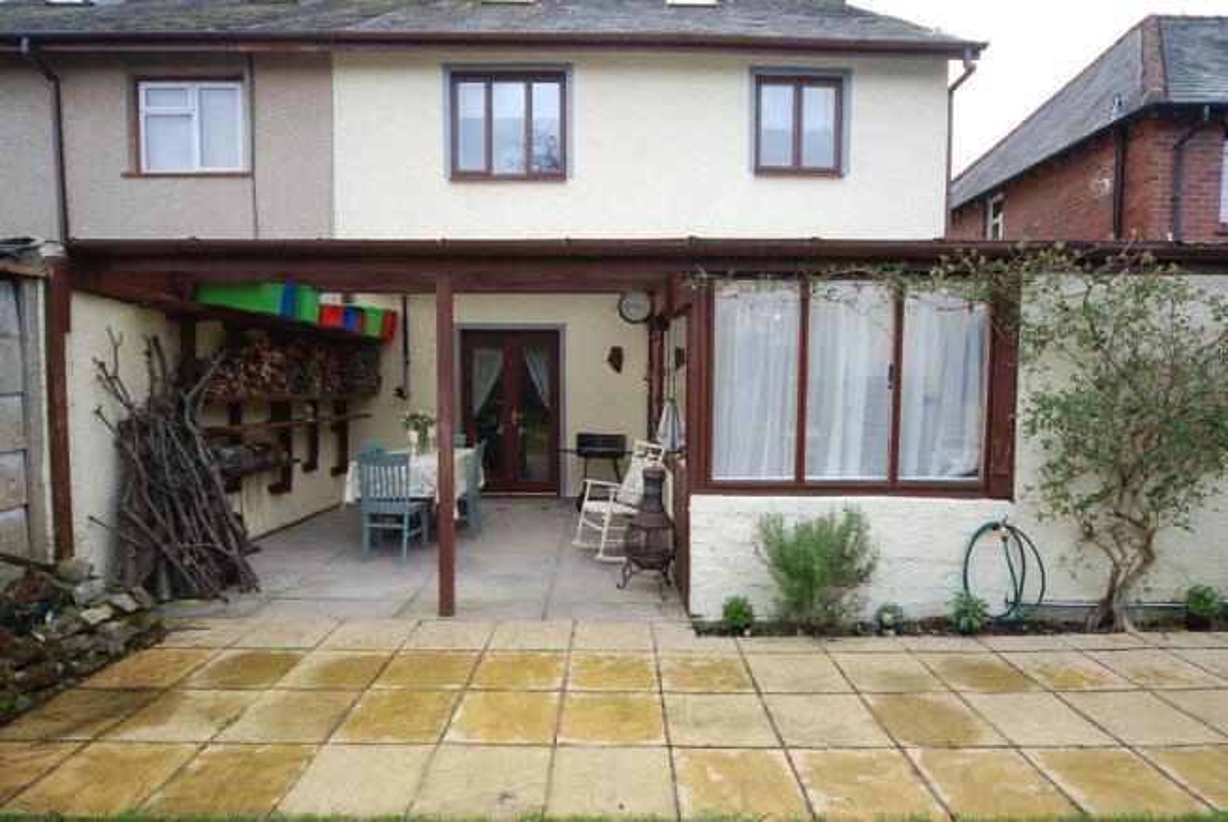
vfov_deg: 67.5
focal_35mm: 18
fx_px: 615
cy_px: 411
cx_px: 614
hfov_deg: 89.9
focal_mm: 12
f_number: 4.5
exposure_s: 1/80
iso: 200
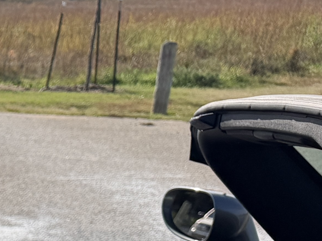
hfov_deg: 13.6
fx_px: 1088
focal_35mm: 117
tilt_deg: -25.5
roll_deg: +1.8
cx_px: -378
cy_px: 477
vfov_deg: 11.5
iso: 80
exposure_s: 1/4673
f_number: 1.78
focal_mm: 6.76
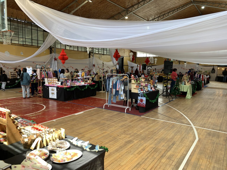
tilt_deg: -6.6
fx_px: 170
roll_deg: -1.2
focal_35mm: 26
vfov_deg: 53.1
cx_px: 114
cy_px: 85
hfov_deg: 67.3
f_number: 1.8
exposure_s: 1/100
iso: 32
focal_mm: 4.25
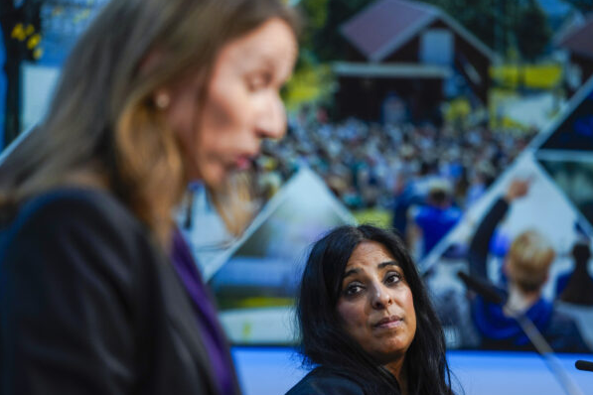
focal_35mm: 216
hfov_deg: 9.5
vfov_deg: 6.4
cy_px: 208
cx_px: 319
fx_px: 3558
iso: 800
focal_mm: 200
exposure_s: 1/250
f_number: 4
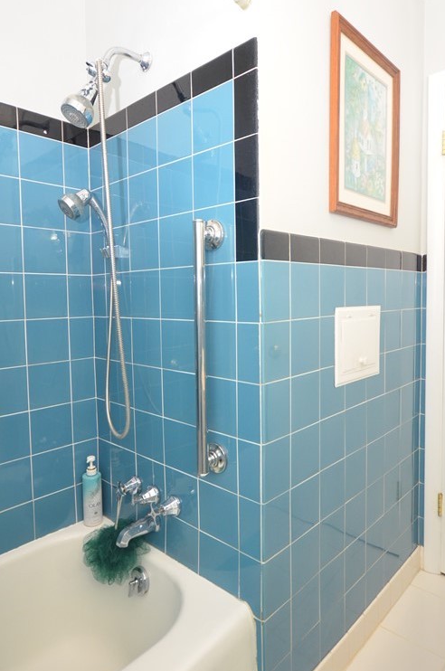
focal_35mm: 22
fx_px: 409
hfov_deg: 56.9
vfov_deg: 78.6
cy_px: 316
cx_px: 195
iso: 800
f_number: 4
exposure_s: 1/60
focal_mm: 10
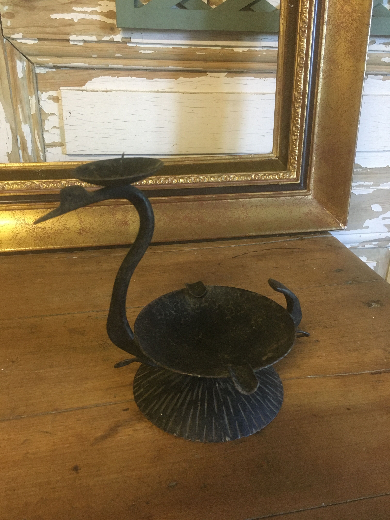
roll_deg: -3.1
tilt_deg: -27.3
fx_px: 436
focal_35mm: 29
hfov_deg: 48.2
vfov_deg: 61.7
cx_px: 195
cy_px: 260
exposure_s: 1/25
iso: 200
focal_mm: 4.15
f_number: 2.2
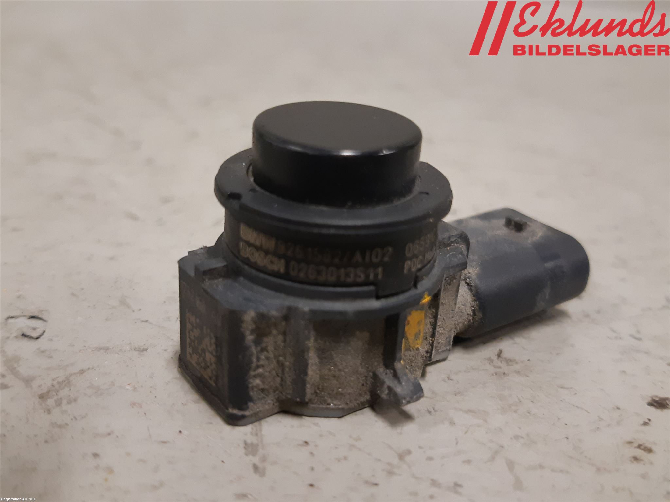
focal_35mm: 26
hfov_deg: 67.3
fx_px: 503
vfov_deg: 53.1
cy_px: 251
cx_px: 335
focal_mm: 3.93
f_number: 1.7
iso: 200
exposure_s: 1/50
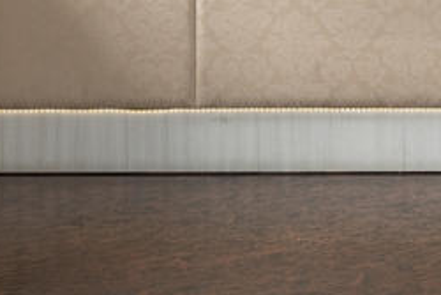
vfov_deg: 7.4
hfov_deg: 11.2
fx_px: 2194
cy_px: -306
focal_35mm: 179
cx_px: 568
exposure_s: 1/250
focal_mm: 35
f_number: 6.3
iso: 640
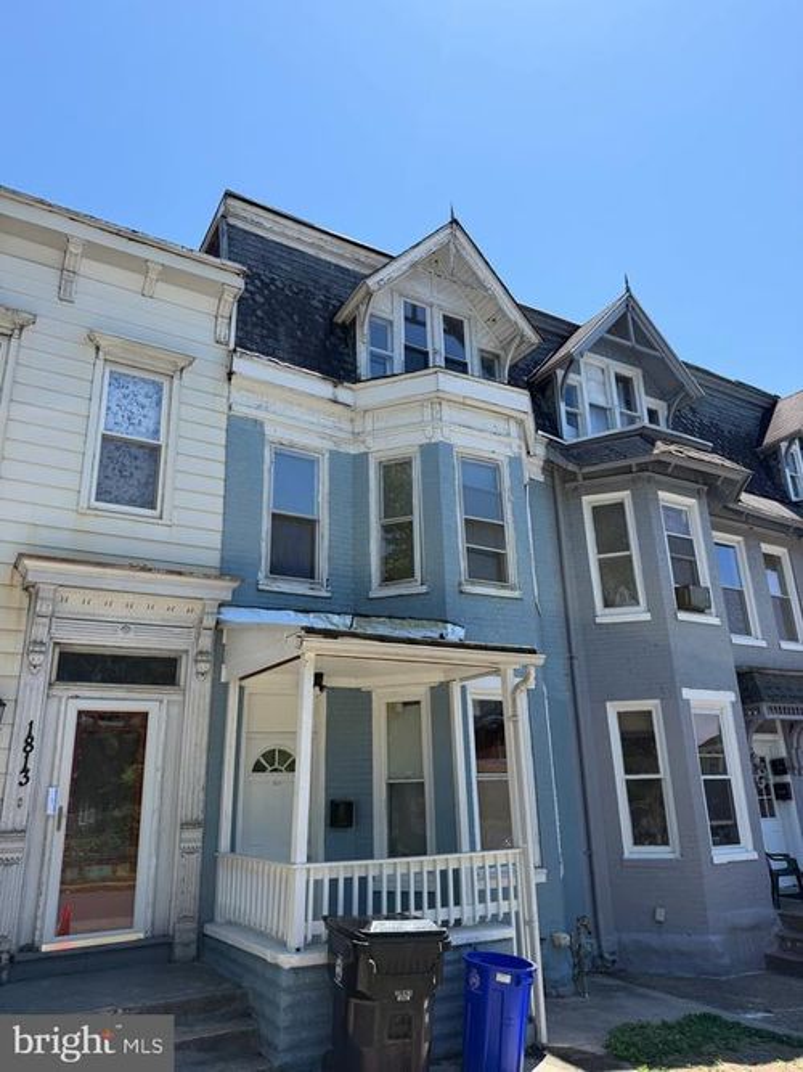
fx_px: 743
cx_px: 402
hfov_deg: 56.8
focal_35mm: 24
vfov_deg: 71.6
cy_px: 536
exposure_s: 1/2907
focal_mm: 6.76
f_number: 1.78
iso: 80
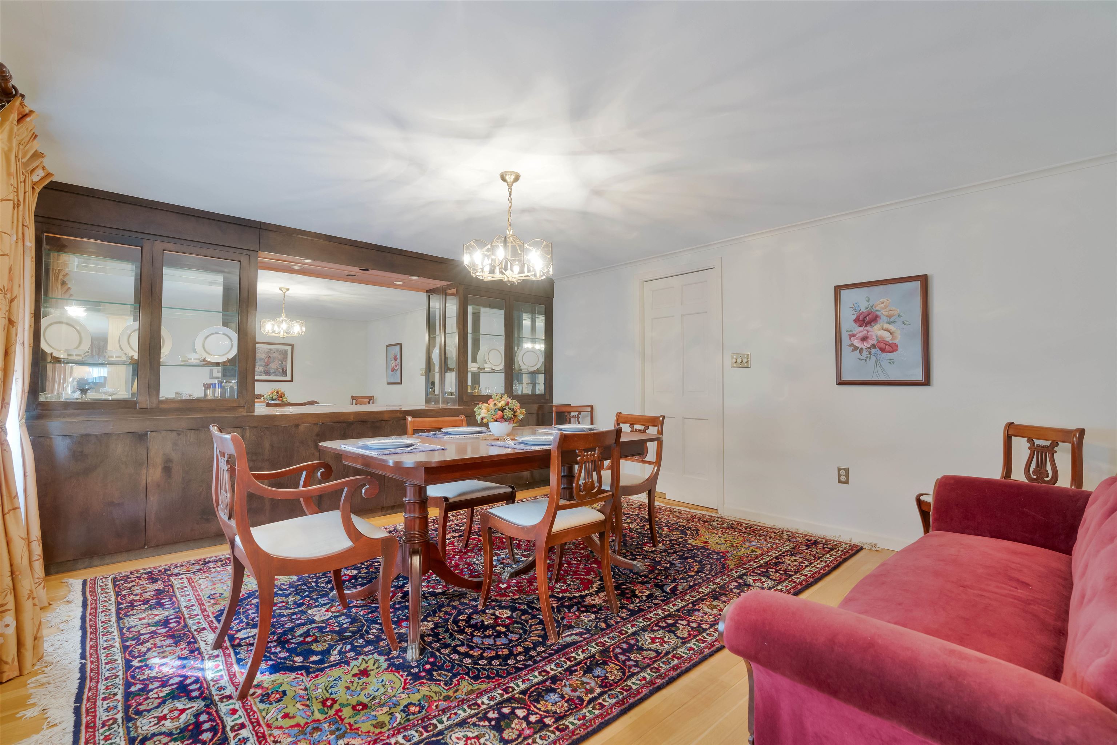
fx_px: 496
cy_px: 372
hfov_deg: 96.7
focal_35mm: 16
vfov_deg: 73.8
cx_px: 558
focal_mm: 16
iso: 800
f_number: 8
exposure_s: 1/60
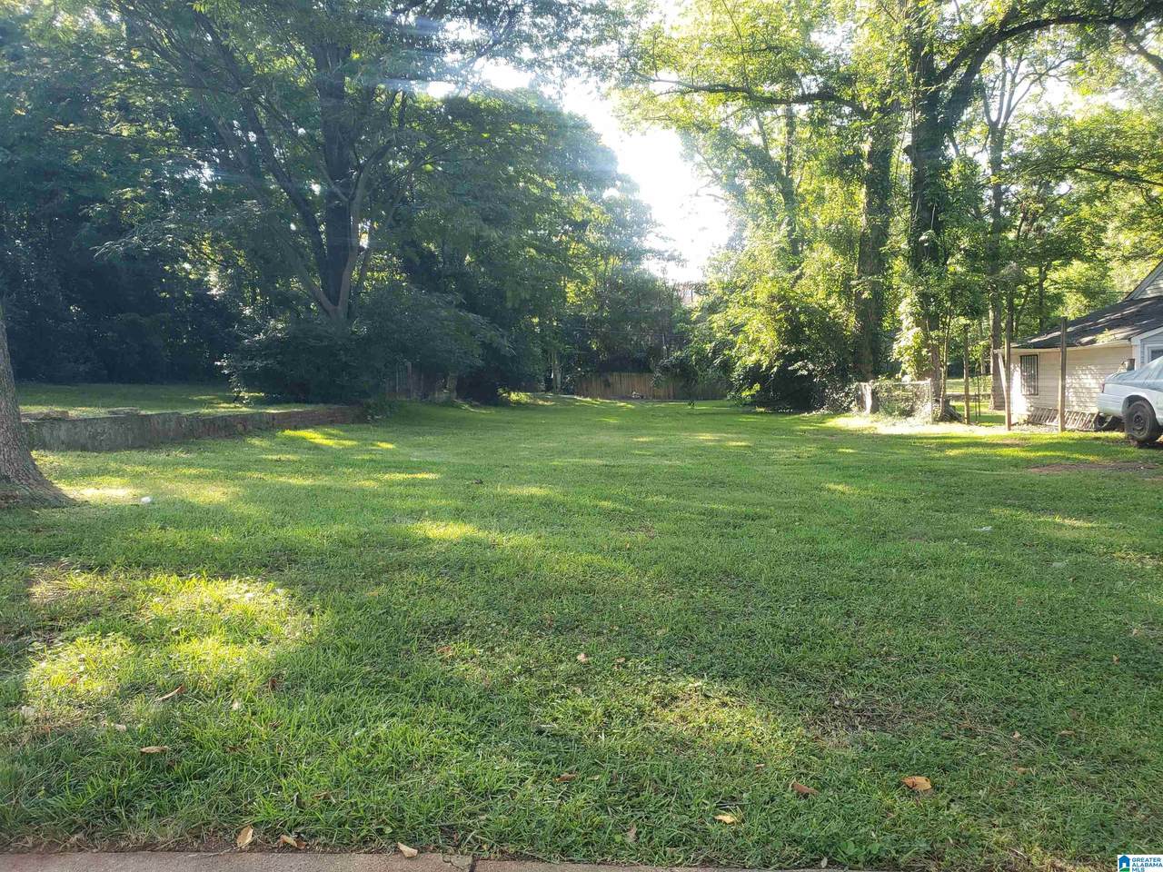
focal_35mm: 26
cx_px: 582
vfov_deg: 53.1
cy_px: 436
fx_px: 874
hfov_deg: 67.3
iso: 64
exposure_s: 1/120
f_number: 2.4
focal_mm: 4.3
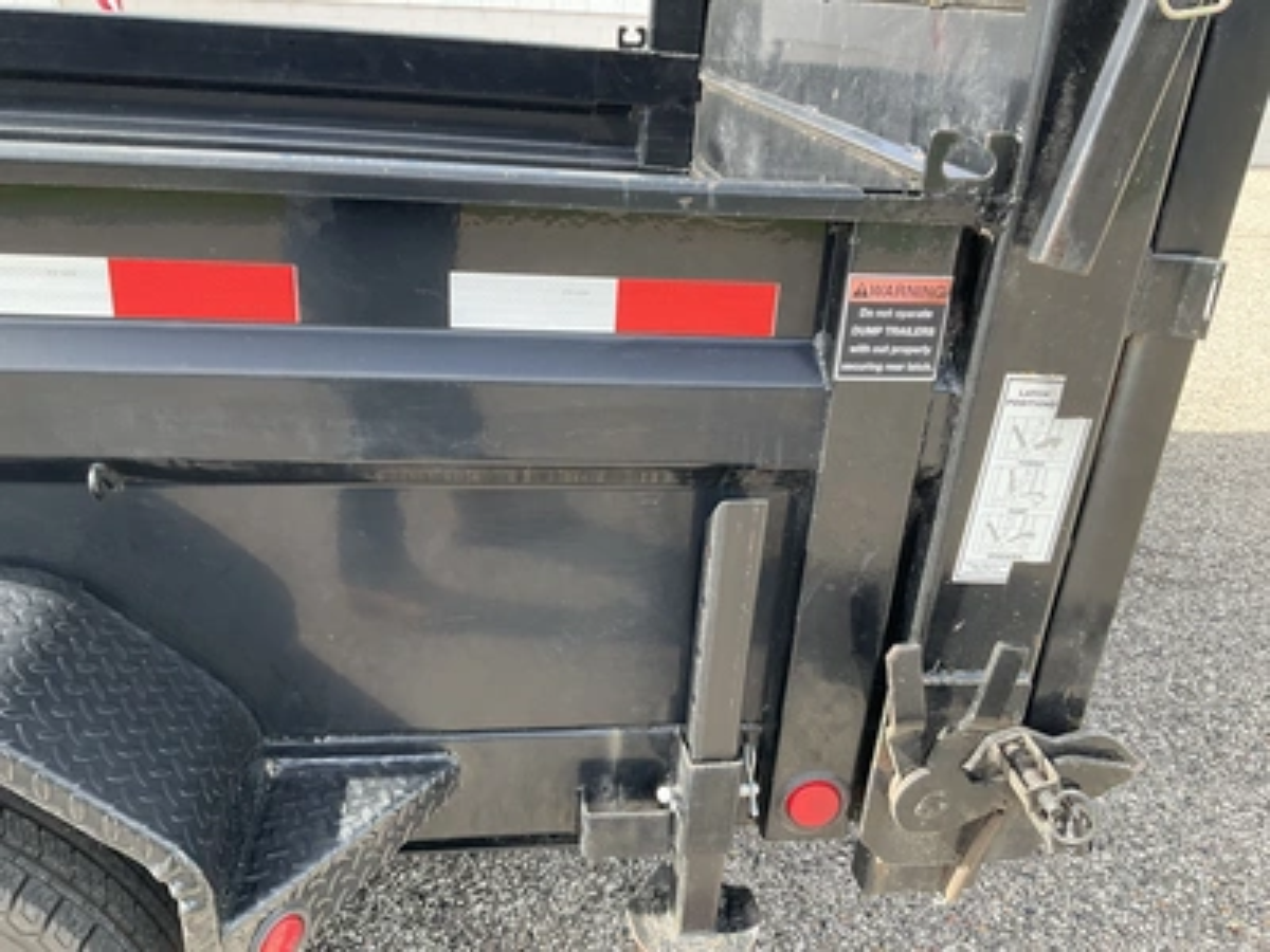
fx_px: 1064
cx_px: 635
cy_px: 476
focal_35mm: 29
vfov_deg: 48.2
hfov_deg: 61.7
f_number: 1.8
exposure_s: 1/172
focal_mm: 3
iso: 25
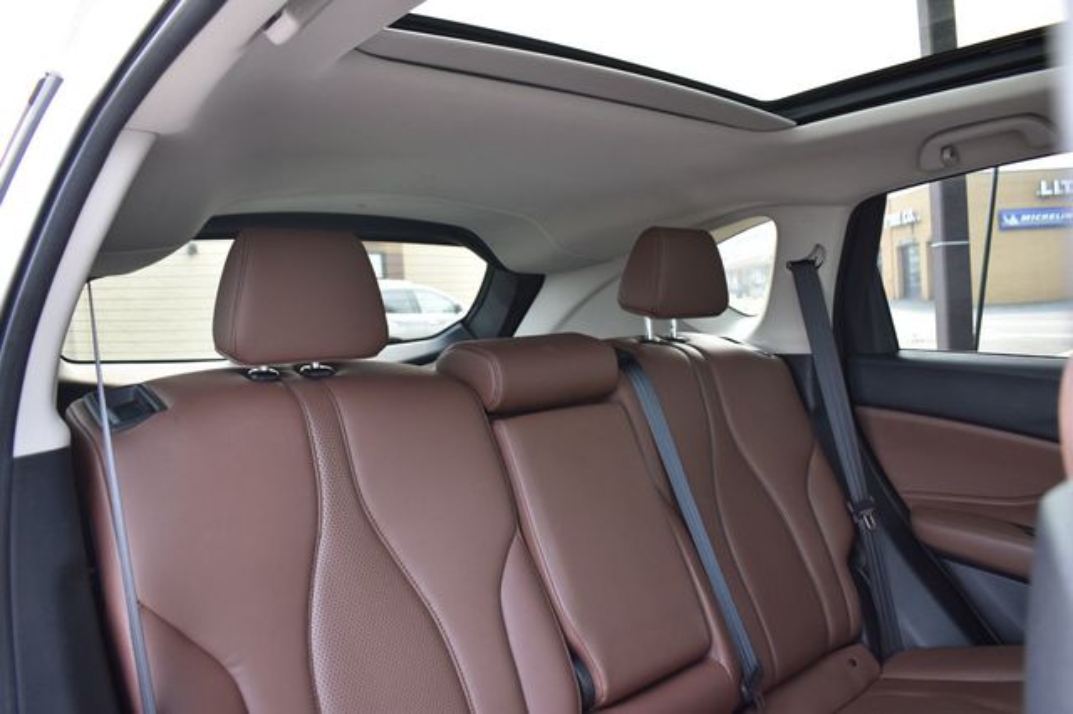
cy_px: 357
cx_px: 536
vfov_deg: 47.9
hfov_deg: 67.4
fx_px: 804
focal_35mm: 27
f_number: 4.5
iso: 400
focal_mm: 18
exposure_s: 1/80
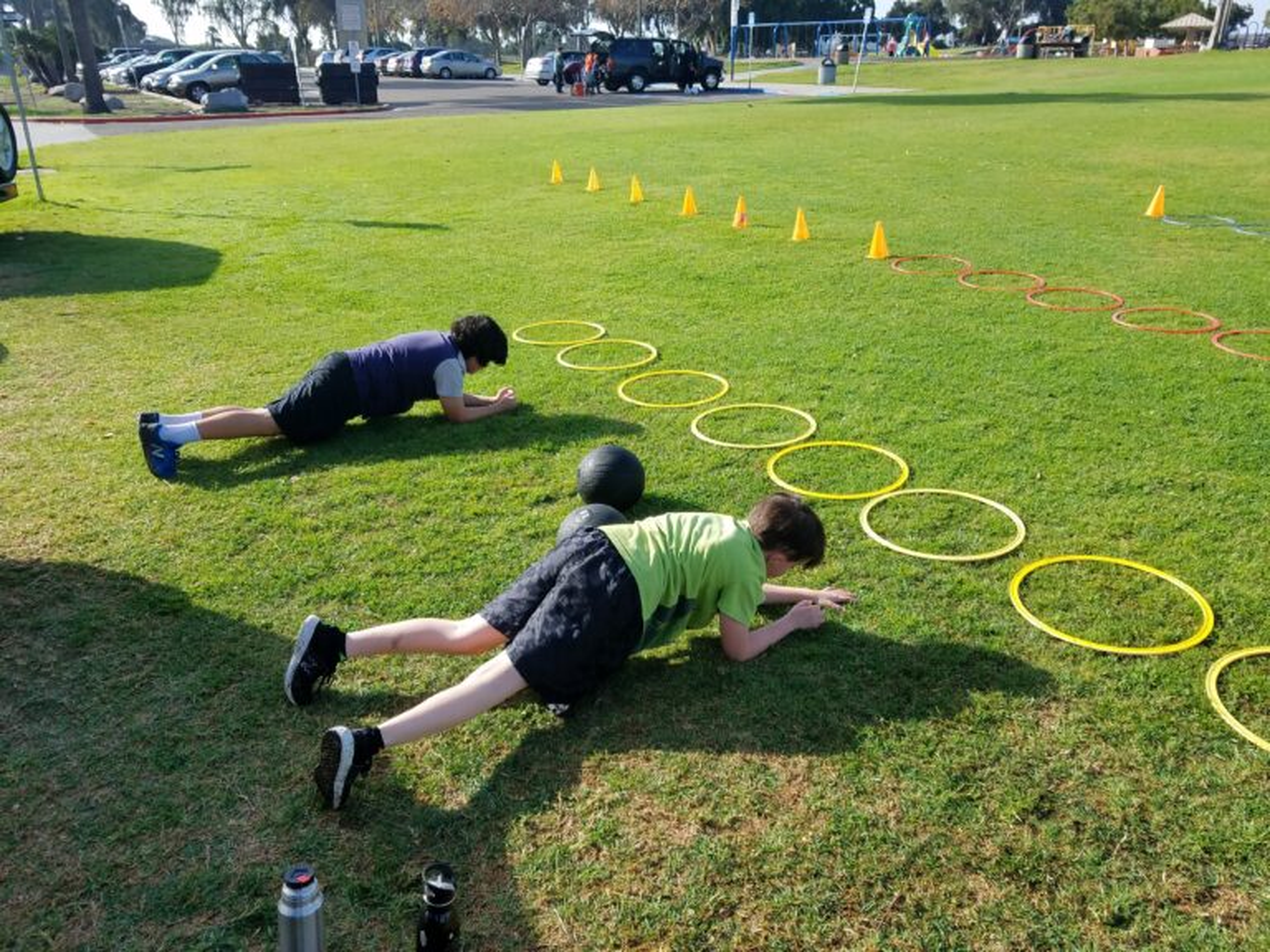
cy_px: 476
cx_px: 635
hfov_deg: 67.3
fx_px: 954
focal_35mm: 26
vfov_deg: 53.1
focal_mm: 4.2
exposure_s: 1/1316
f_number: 1.7
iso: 50
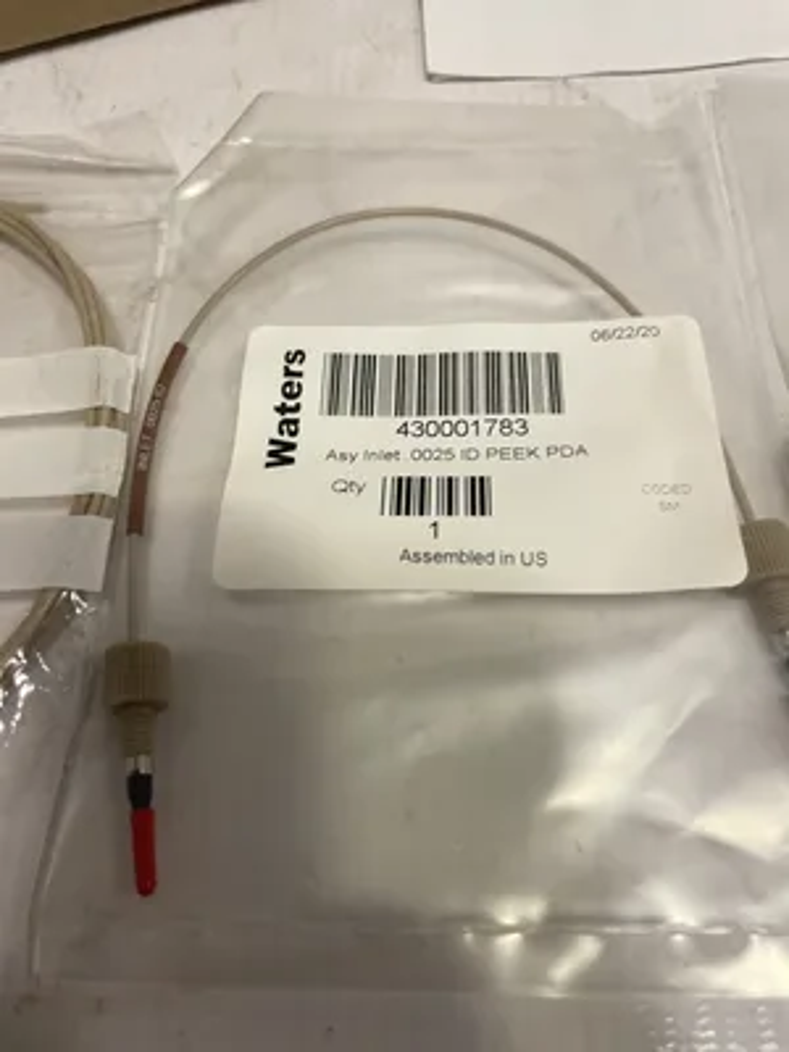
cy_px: 526
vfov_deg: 67.3
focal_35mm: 26
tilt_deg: -63.5
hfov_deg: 53.1
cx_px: 394
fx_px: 790
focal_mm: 4.2
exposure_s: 1/60
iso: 80
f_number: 1.6
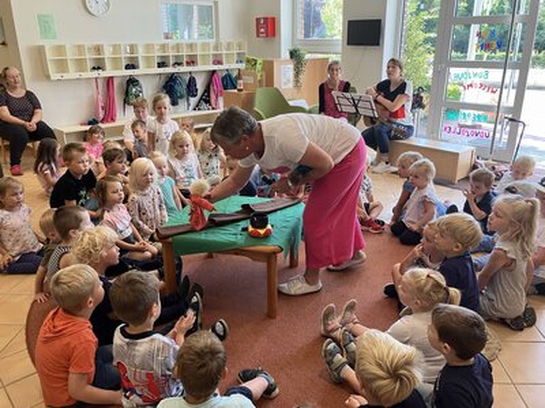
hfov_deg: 63.4
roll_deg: +0.7
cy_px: 204
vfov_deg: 49.7
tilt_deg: -19.3
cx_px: 272
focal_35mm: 28
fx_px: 441
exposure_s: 1/50
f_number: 1.8
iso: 50
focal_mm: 3.99
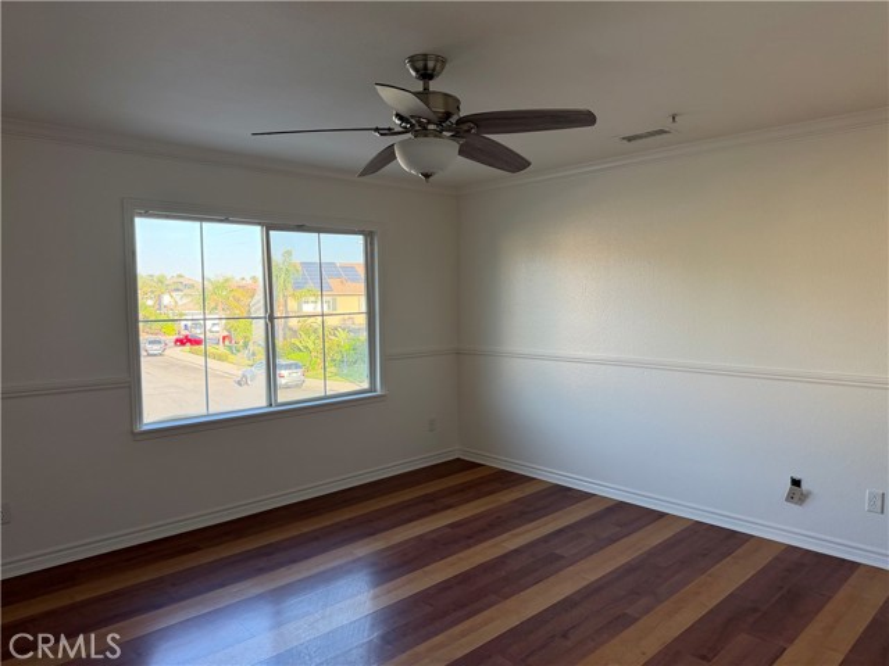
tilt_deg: -3.8
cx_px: 444
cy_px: 333
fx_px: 616
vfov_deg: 56.8
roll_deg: +1.1
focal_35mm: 24
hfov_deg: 71.6
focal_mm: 6.76
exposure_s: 1/210
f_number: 1.78
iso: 160
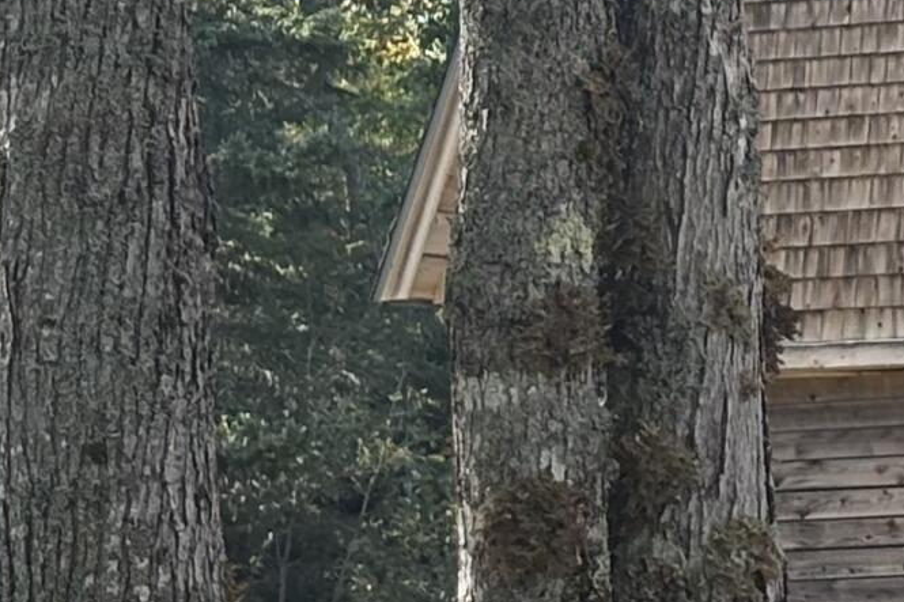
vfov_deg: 5.6
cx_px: 1615
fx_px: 6125
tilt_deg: +4.6
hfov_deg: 8.1
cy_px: 378
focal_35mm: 244
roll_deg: +0.3
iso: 50
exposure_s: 1/527
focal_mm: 5.96
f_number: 1.6
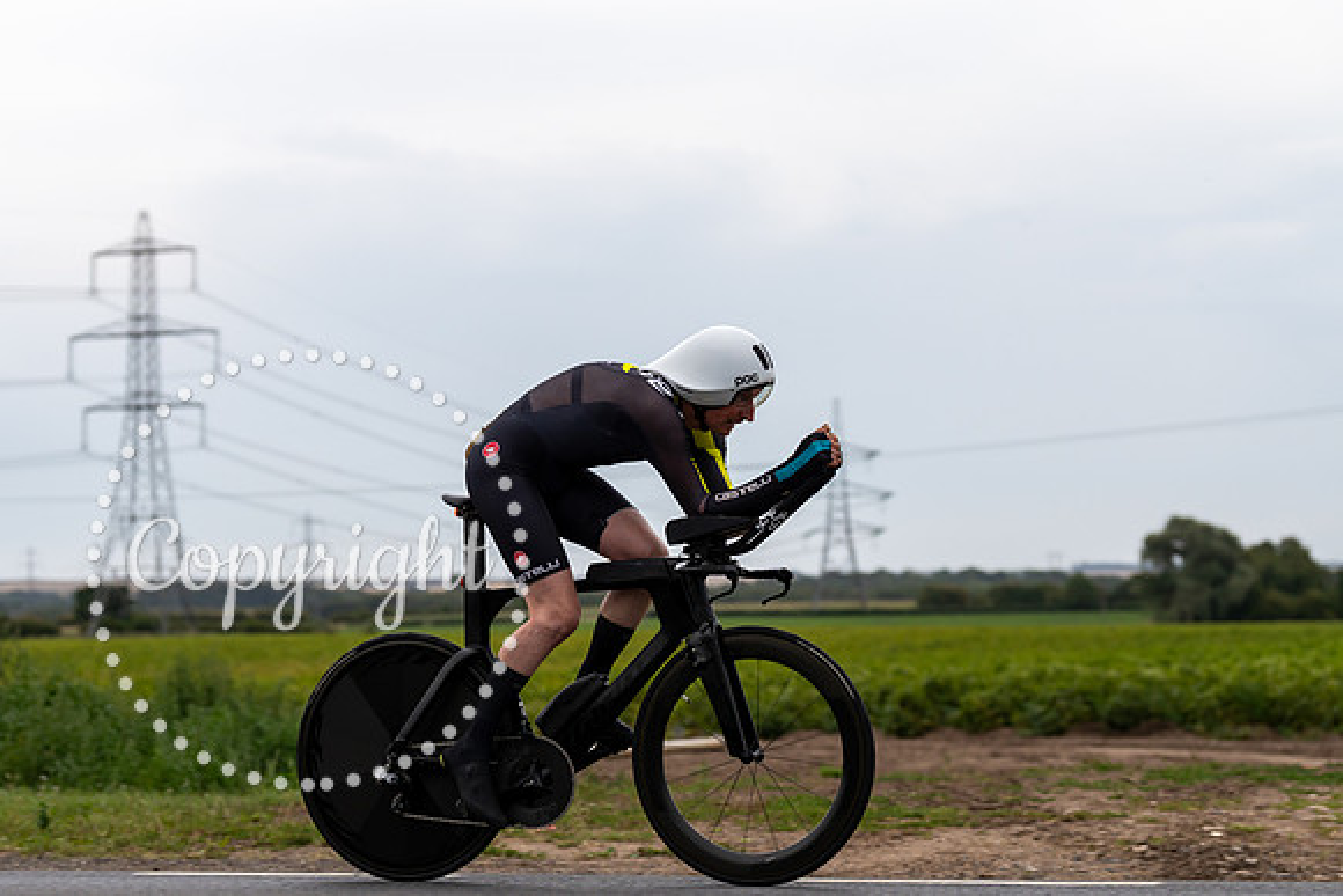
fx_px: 3121
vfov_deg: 16.3
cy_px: 448
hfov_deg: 24.3
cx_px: 672
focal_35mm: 84
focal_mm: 80
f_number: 3.5
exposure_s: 1/1000
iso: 320
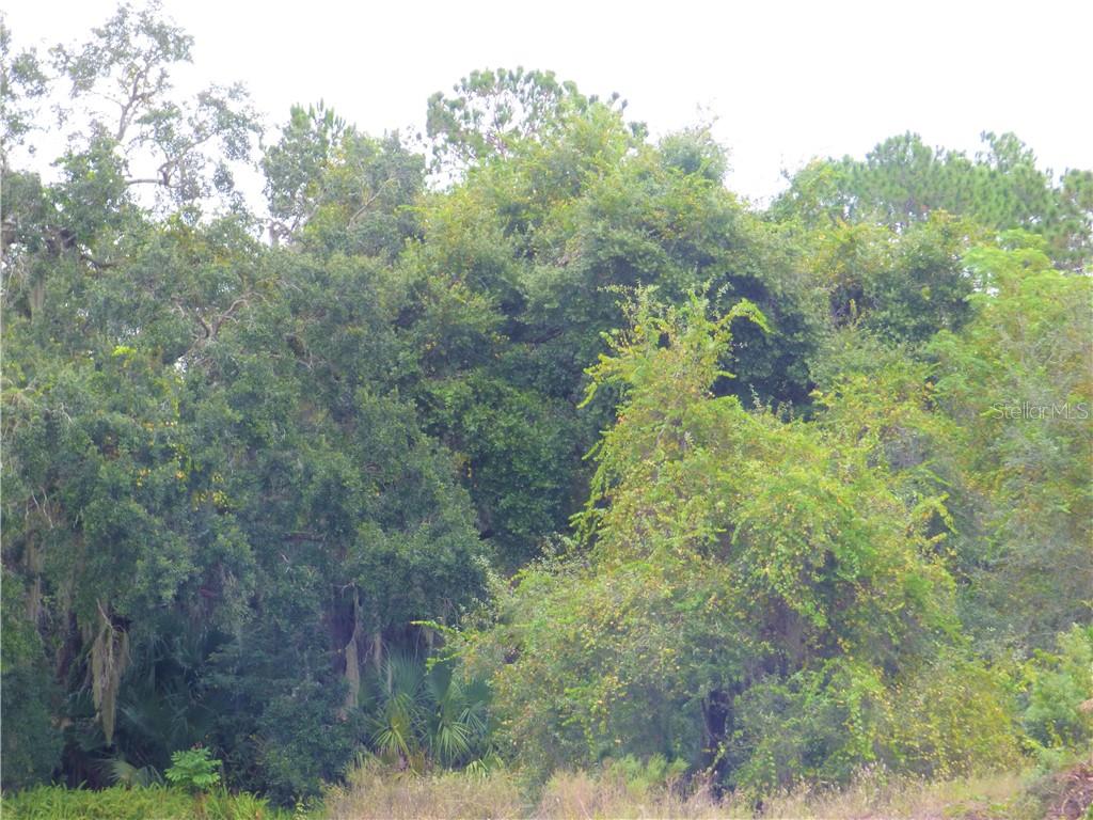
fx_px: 6347
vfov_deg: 7.4
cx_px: 546
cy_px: 410
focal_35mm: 201
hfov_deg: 9.8
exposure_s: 1/60
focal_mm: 32.76
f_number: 5.5
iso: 160
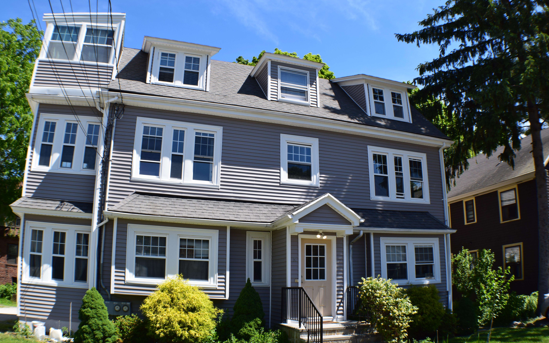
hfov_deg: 47.7
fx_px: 621
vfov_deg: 30.9
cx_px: 274
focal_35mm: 42
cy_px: 182
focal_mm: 27
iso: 400
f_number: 11
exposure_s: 1/320
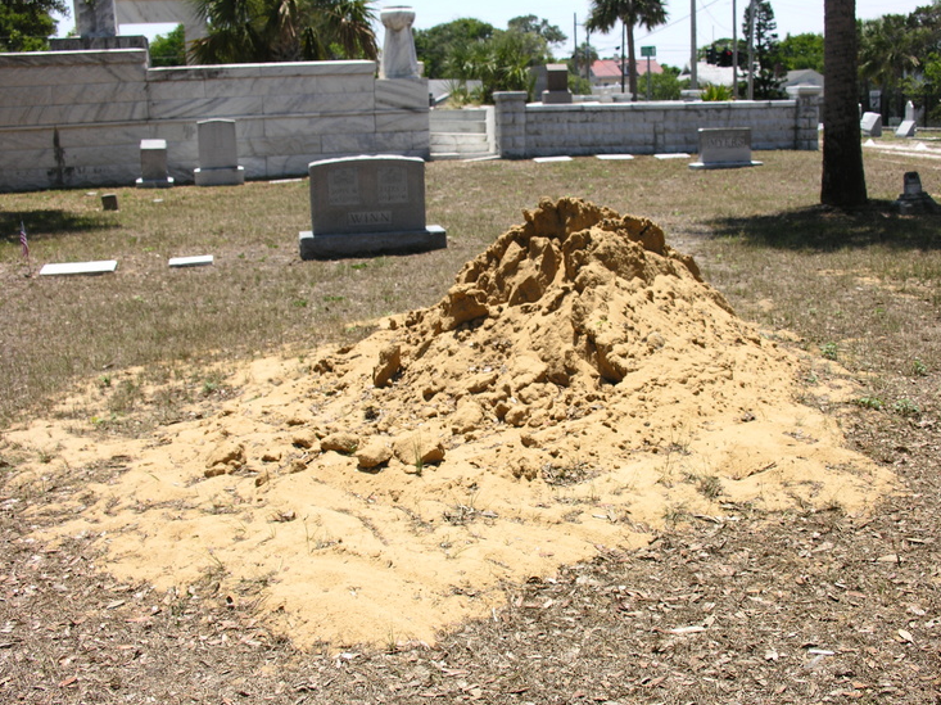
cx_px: 506
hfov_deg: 46.8
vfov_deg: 35.9
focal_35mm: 40
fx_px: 1087
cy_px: 376
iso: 50
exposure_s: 1/438
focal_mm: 9.5
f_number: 4
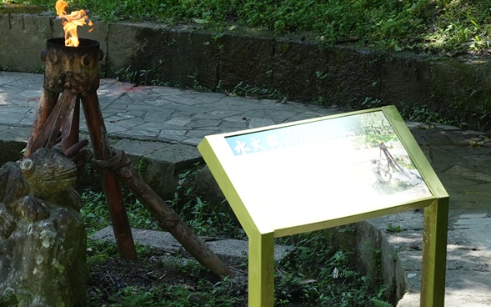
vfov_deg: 7.0
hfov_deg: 11.2
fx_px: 2489
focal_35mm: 186
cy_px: 83
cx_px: 78
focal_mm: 70
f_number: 5.6
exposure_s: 1/400
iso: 640
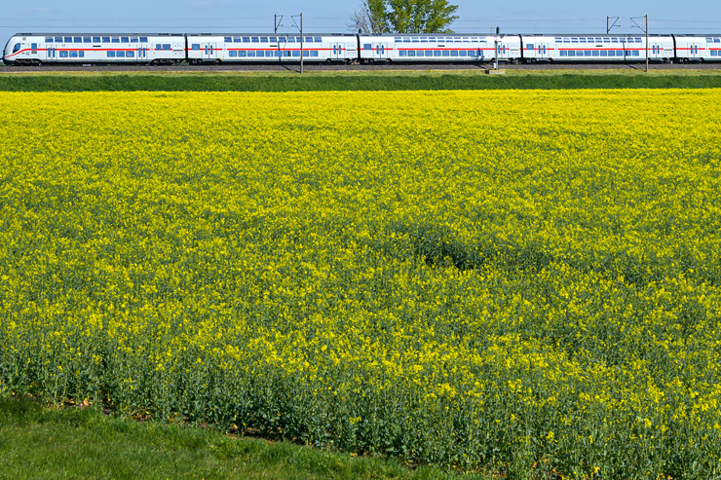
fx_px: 1486
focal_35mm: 74
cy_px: 191
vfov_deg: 18.3
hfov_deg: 27.0
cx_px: 510
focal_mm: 30.5
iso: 200
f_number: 8
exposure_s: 1/750
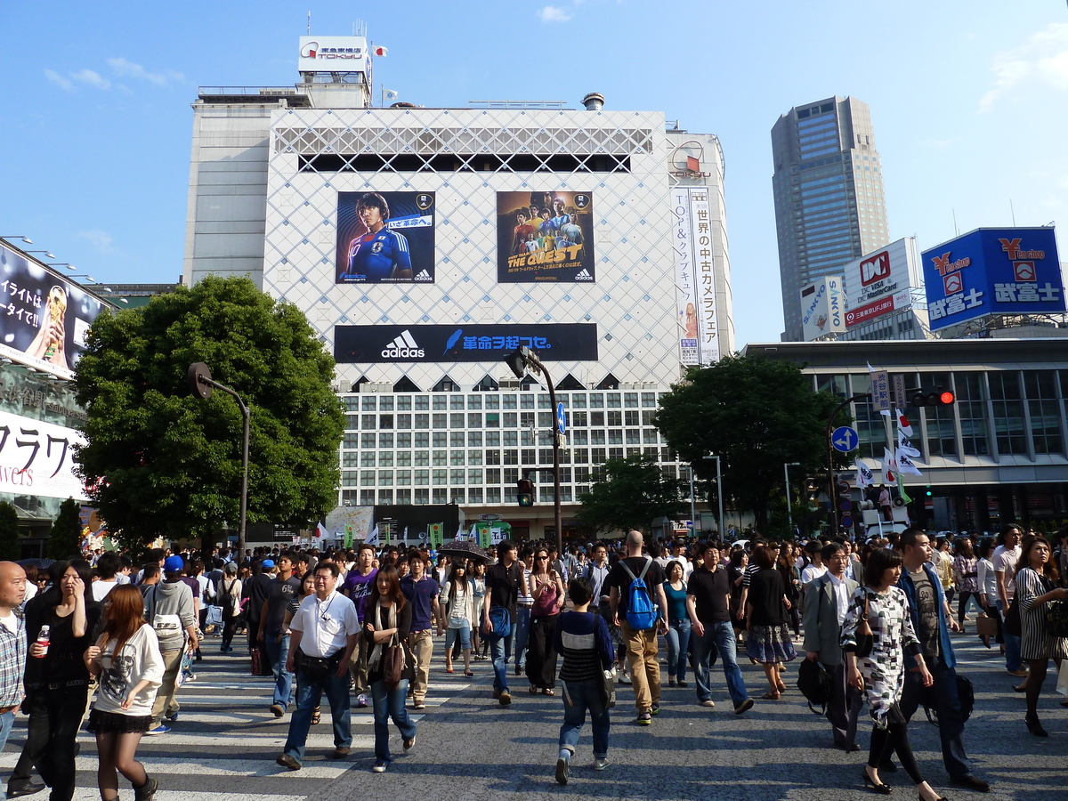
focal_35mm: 25
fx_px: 771
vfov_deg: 54.9
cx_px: 534
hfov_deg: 69.4
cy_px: 400
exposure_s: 1/400
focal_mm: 4.1
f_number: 4
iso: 80
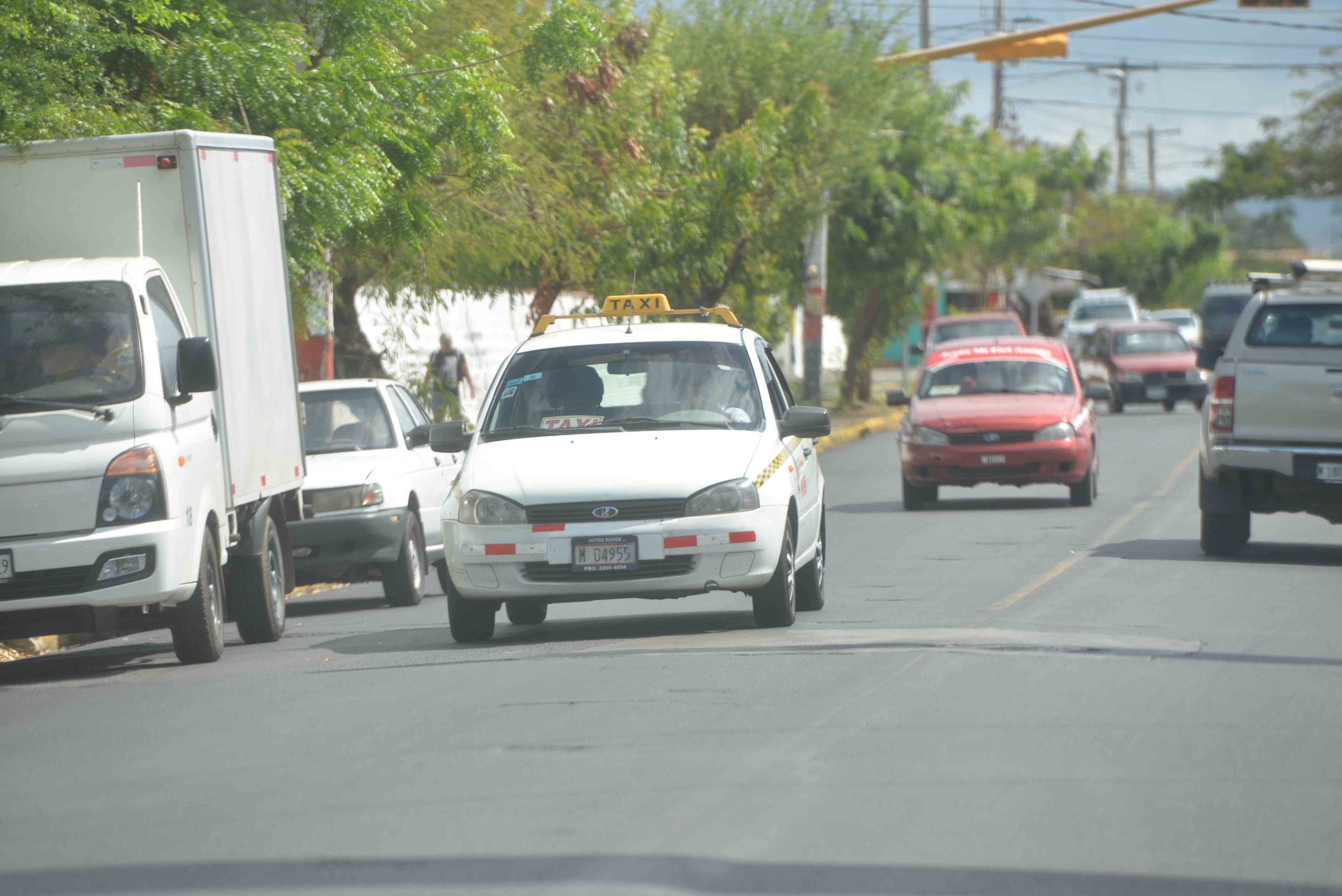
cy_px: 448
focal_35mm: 195
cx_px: 671
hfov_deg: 10.5
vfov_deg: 7.1
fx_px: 7272
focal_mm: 195
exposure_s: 1/1000
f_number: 5.6
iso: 250
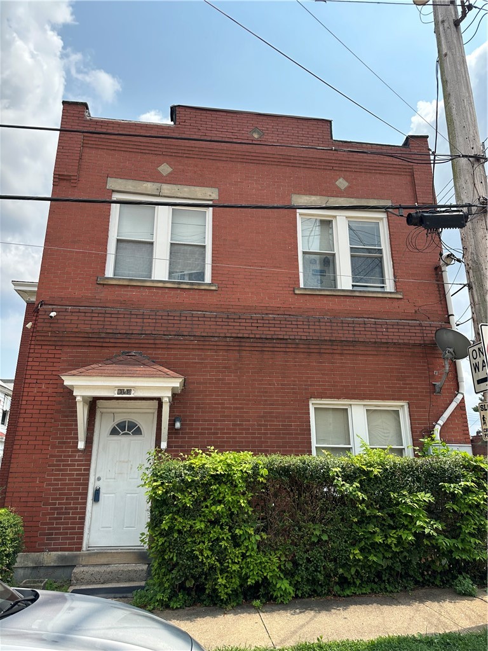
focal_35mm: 24
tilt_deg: +18.9
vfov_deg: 71.6
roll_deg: +0.2
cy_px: 326
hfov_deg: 56.8
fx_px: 451
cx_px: 244
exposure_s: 1/3155
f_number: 1.78
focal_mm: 6.86
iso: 80
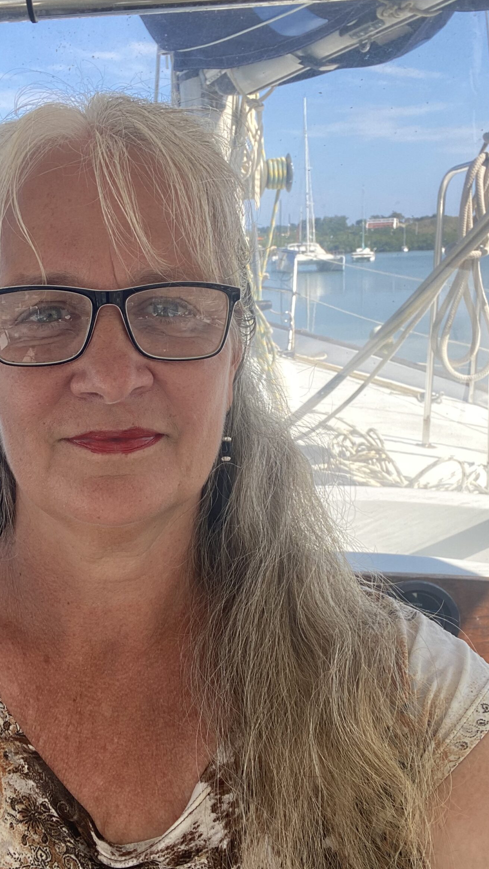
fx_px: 830
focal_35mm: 36
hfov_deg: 32.7
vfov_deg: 55.3
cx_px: 179
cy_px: 432
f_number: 2.2
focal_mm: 2.71
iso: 25
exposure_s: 1/203
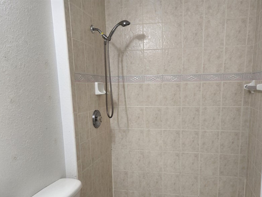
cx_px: 150
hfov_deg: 59.7
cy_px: 128
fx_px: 227
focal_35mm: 30
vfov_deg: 46.2
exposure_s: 1/120
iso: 64
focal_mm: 5.4
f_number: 1.8
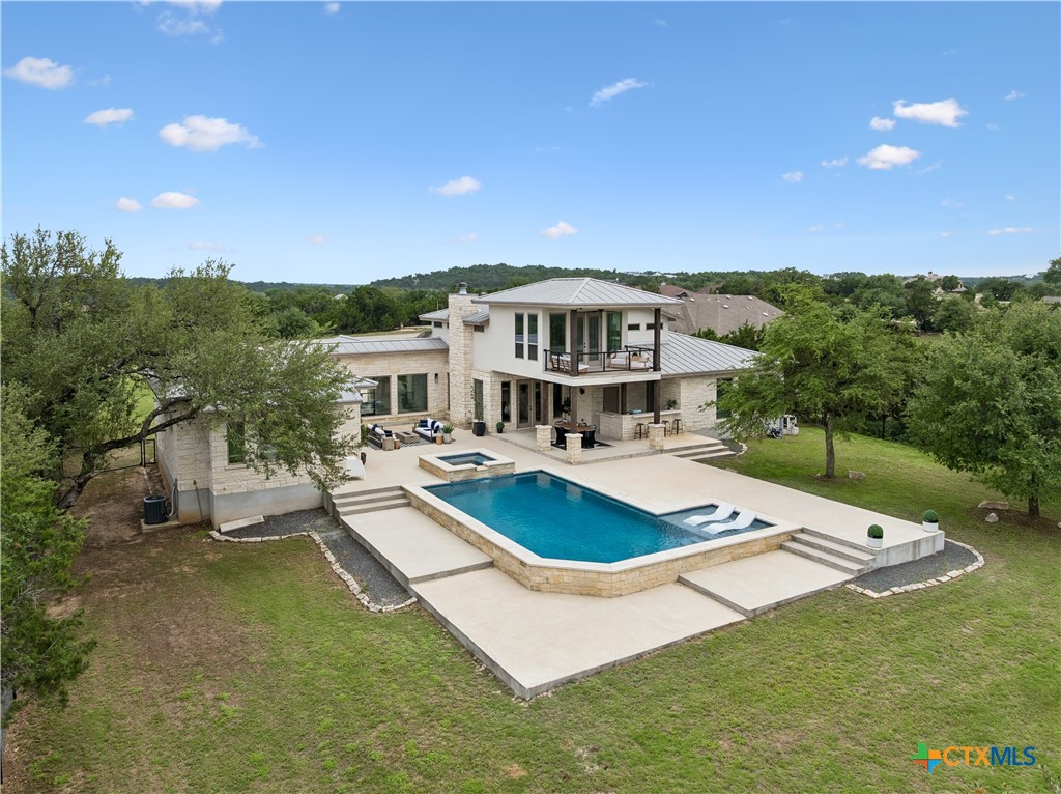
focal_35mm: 24
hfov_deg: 71.6
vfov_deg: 56.7
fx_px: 735
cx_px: 530
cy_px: 397
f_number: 2.8
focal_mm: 12.3
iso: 100
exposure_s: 1/1600
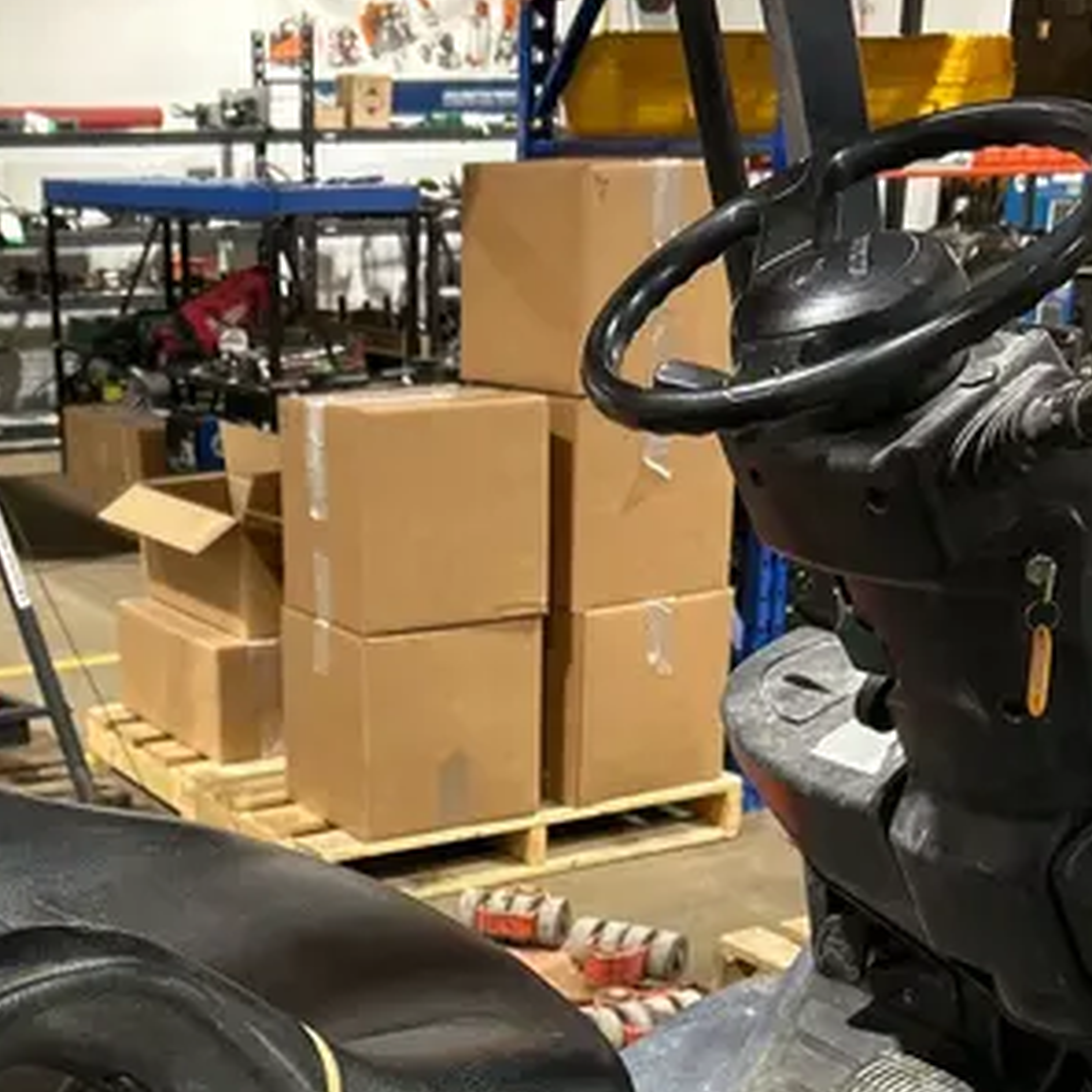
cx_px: 354
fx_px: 2034
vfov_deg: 28.5
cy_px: 1042
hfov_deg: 29.8
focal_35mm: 57
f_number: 1.5
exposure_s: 1/60
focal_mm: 5.7
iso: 250
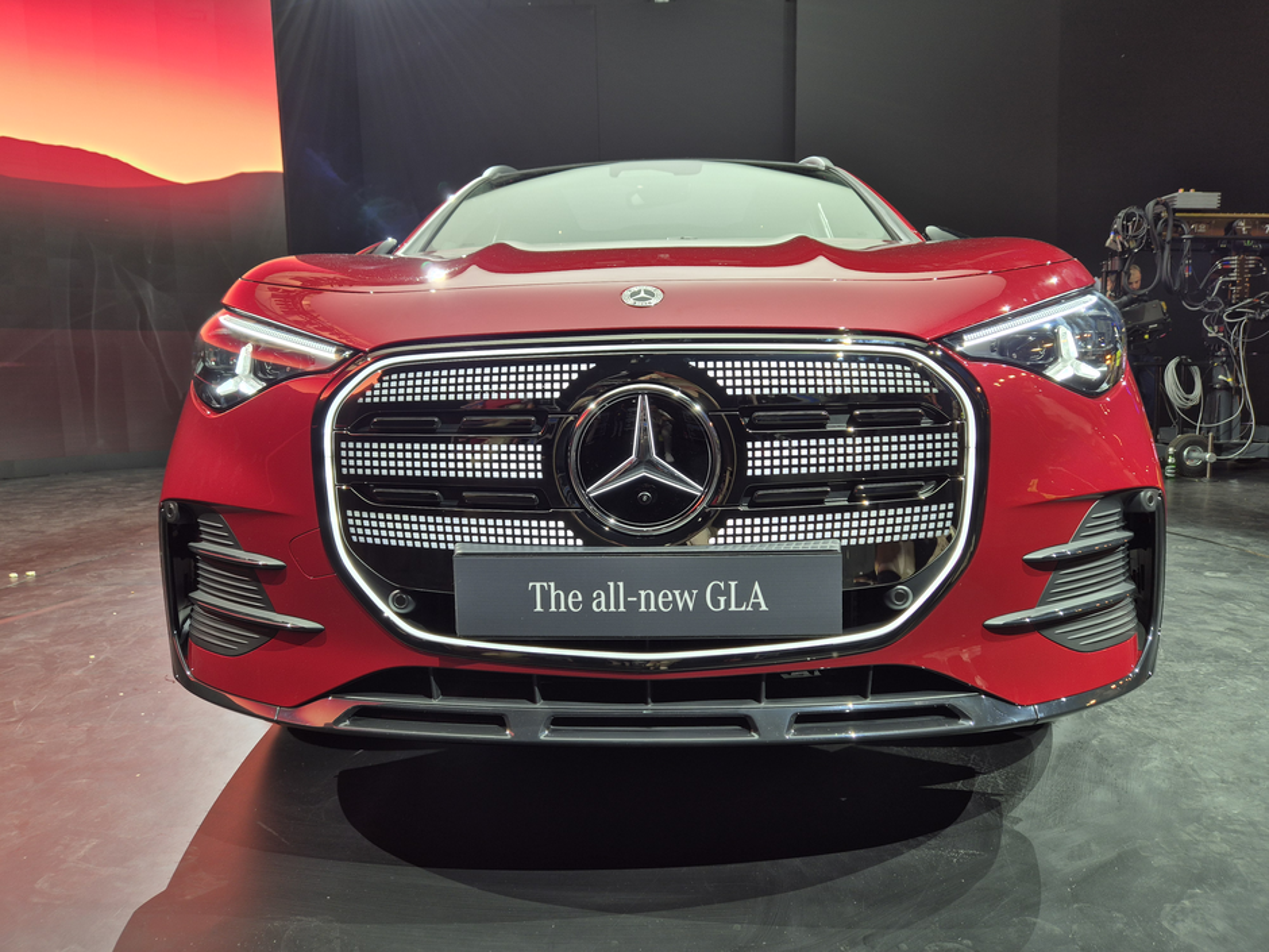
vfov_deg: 58.9
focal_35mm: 23
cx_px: 634
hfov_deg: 73.9
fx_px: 843
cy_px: 476
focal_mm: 5.4
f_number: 1.8
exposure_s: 1/57
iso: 32
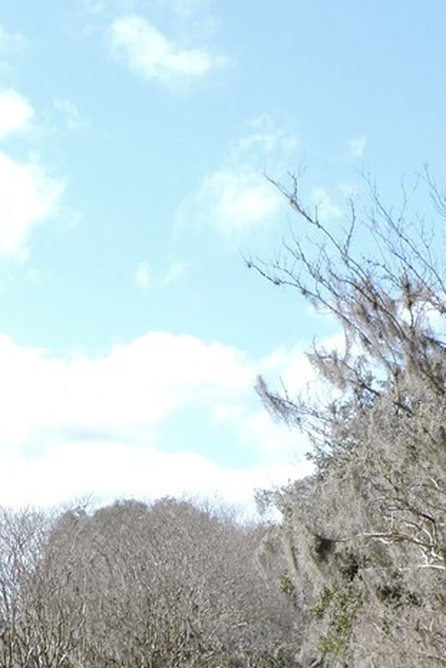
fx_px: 1857
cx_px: 242
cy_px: 685
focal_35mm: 100
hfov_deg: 13.7
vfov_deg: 19.7
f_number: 3.8
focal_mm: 5
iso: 100
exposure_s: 1/500
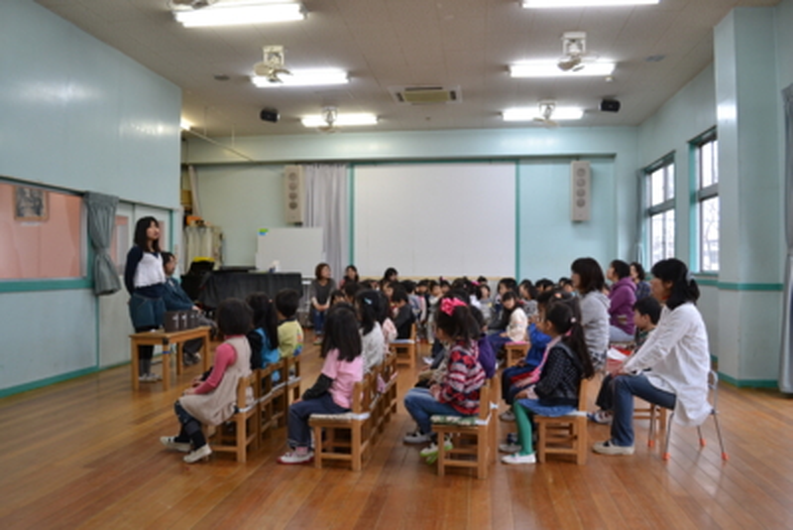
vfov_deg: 48.0
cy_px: 265
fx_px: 595
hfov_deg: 67.4
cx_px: 396
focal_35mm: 27
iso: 400
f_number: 3.5
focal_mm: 18
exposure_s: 1/50
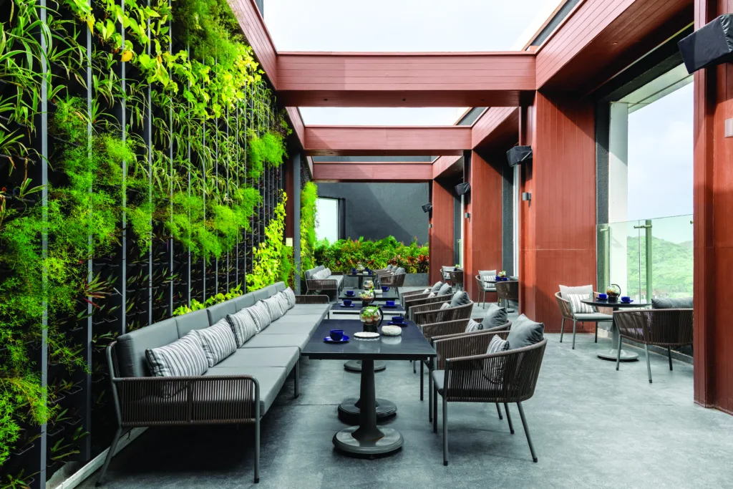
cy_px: 244
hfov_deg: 73.7
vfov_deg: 53.1
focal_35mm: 24
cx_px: 366
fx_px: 489
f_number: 11
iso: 200
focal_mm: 24
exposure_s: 1/200
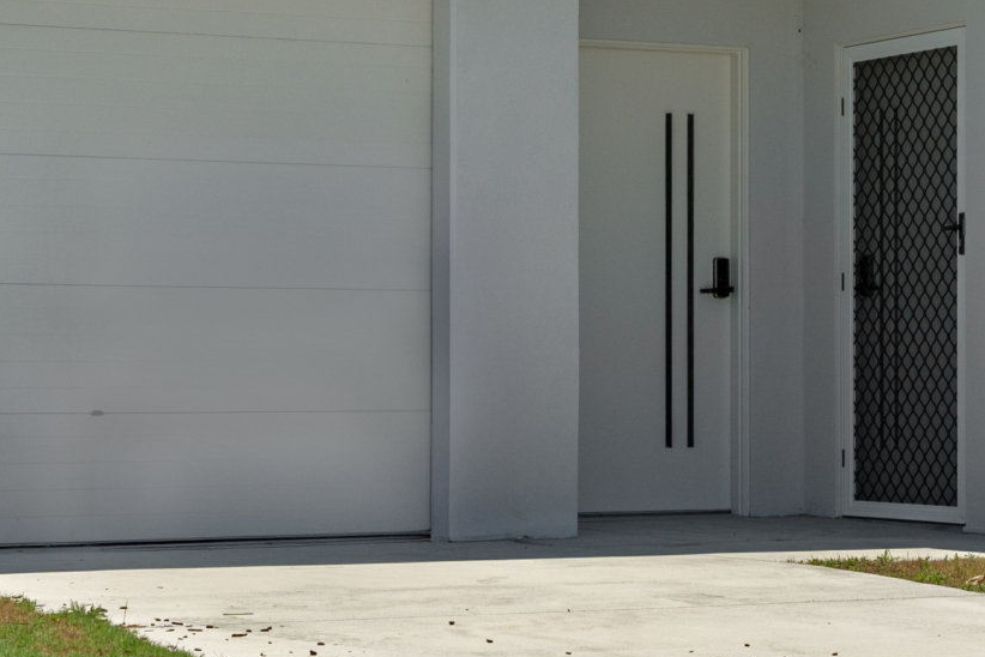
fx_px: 2982
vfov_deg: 12.6
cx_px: 507
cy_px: 402
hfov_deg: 18.8
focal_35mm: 109
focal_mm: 35
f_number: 8
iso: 200
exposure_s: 1/3200
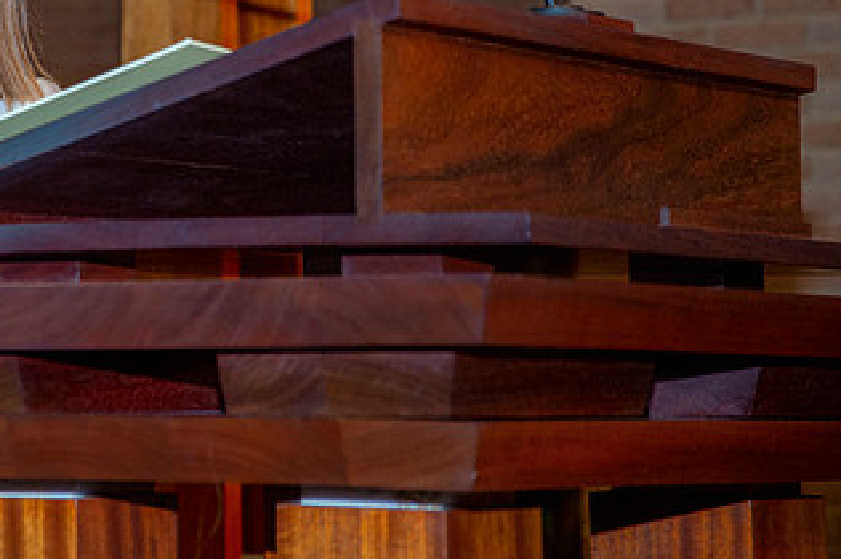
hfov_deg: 13.1
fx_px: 3641
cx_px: 93
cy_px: 77
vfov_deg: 8.8
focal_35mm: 156
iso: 1600
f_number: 5.6
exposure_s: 1/200
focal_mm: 85
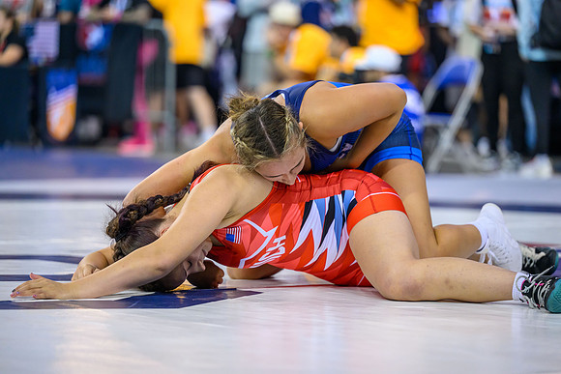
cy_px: 187
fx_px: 2392
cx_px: 280
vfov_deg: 8.9
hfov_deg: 13.4
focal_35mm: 153
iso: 3200
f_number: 2.8
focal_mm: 150
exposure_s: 1/800
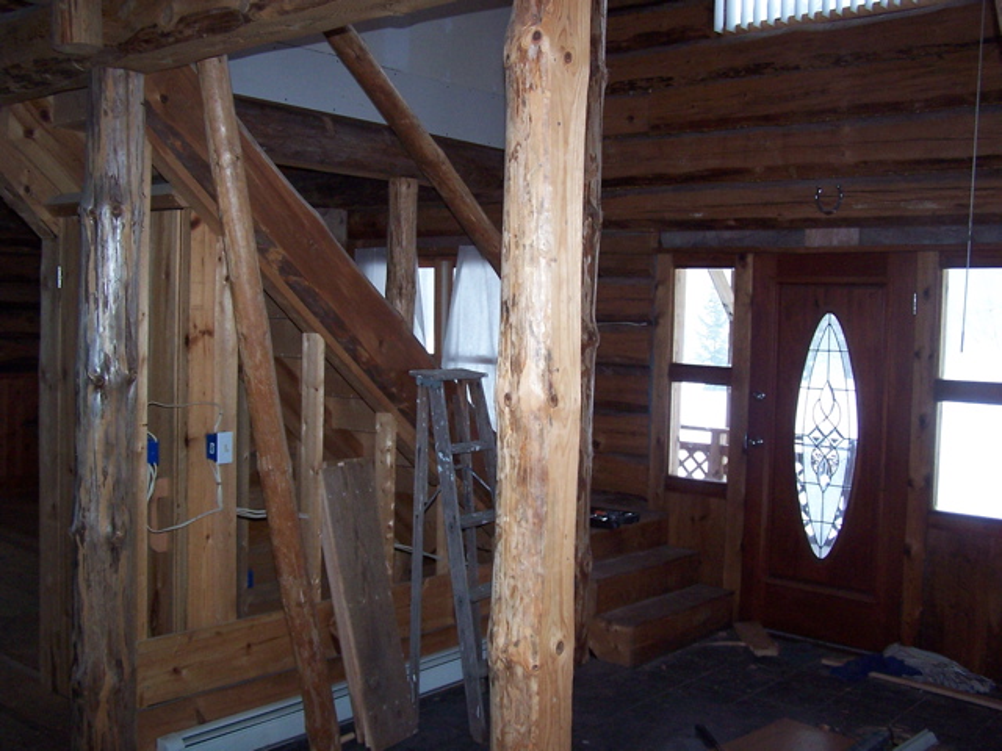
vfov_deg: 37.7
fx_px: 1100
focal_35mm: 38
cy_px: 376
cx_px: 501
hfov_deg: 49.0
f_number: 2.8
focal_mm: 6.3
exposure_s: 1/60
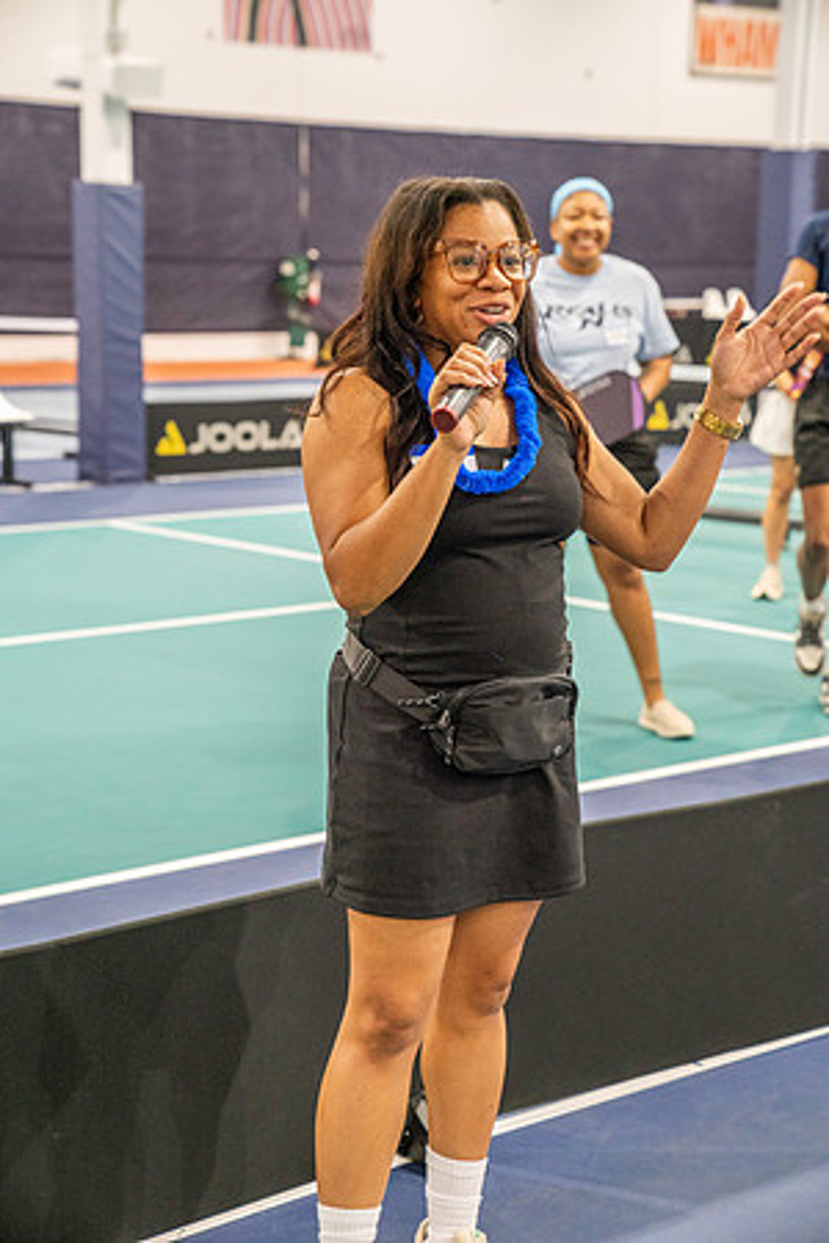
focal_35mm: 70
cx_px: 414
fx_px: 2418
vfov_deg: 28.8
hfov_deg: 19.5
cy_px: 622
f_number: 4.5
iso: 6400
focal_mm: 70
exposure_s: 1/200
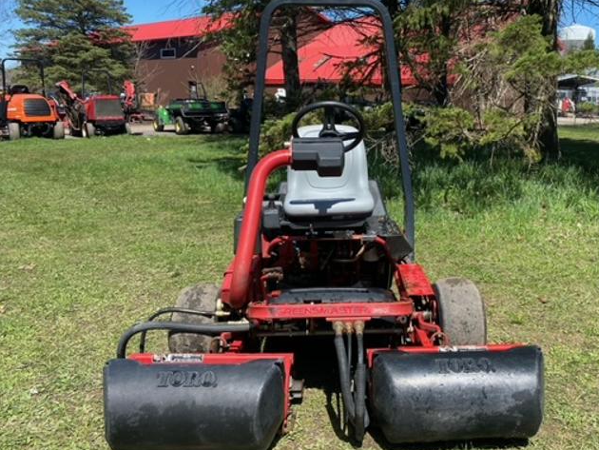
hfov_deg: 54.9
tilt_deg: -8.5
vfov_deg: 42.9
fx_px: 571
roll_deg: -3.4
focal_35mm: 33
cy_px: 207
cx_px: 363
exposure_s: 1/1412
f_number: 1.8
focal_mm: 4.25
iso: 32
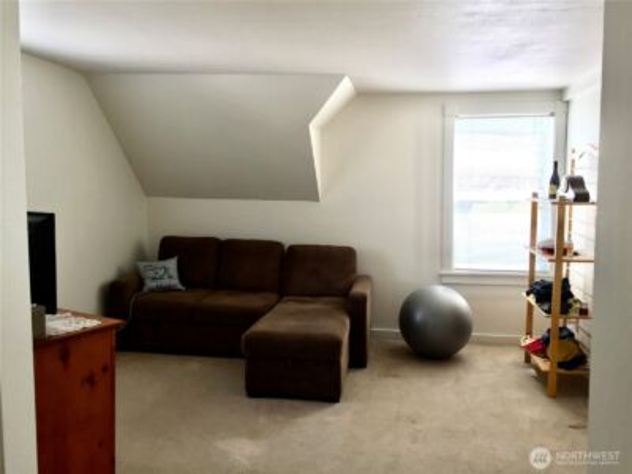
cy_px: 237
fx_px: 529
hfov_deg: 61.7
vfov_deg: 48.2
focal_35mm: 29
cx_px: 316
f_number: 2.2
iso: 40
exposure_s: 1/60
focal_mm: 4.15
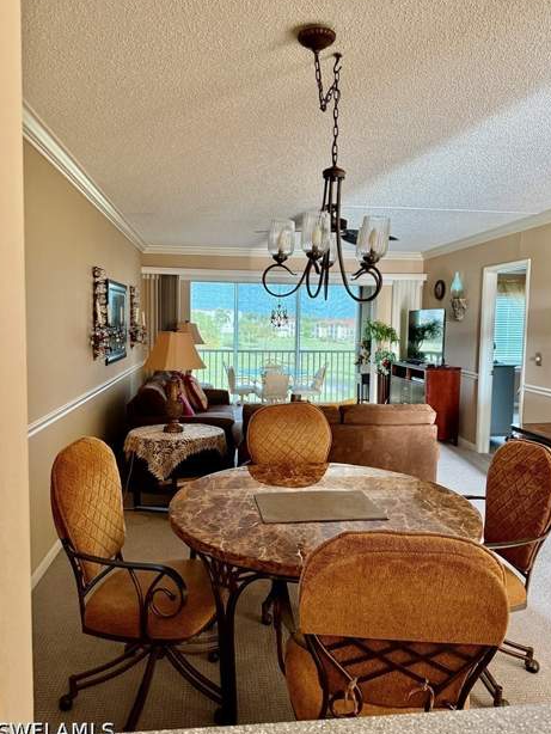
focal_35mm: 25
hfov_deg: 54.9
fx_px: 530
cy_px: 366
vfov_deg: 69.4
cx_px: 277
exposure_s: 1/60
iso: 400
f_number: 1.78
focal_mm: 6.76
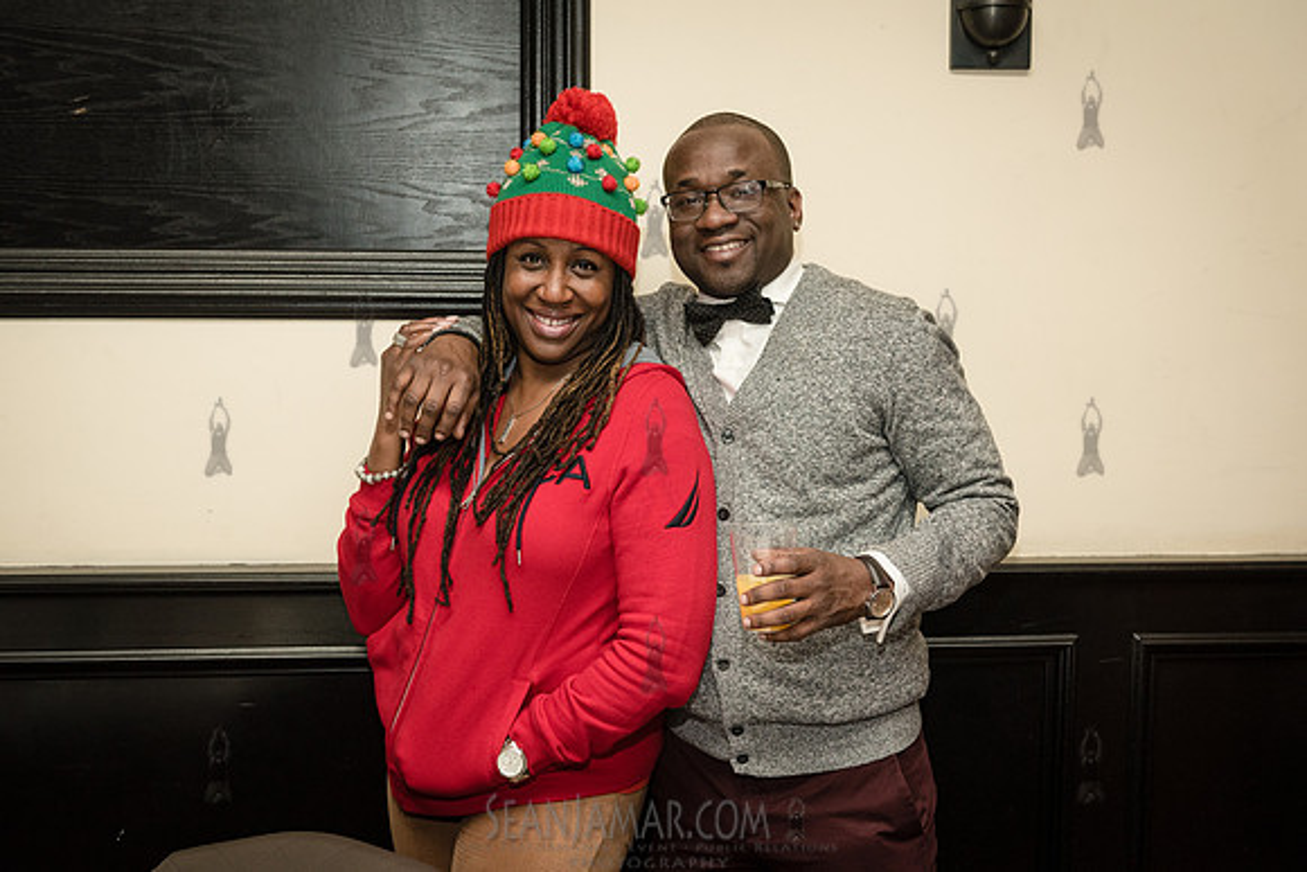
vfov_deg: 29.9
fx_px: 1634
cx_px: 654
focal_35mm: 45
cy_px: 436
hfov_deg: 43.6
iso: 2000
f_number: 4.5
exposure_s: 1/160
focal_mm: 45
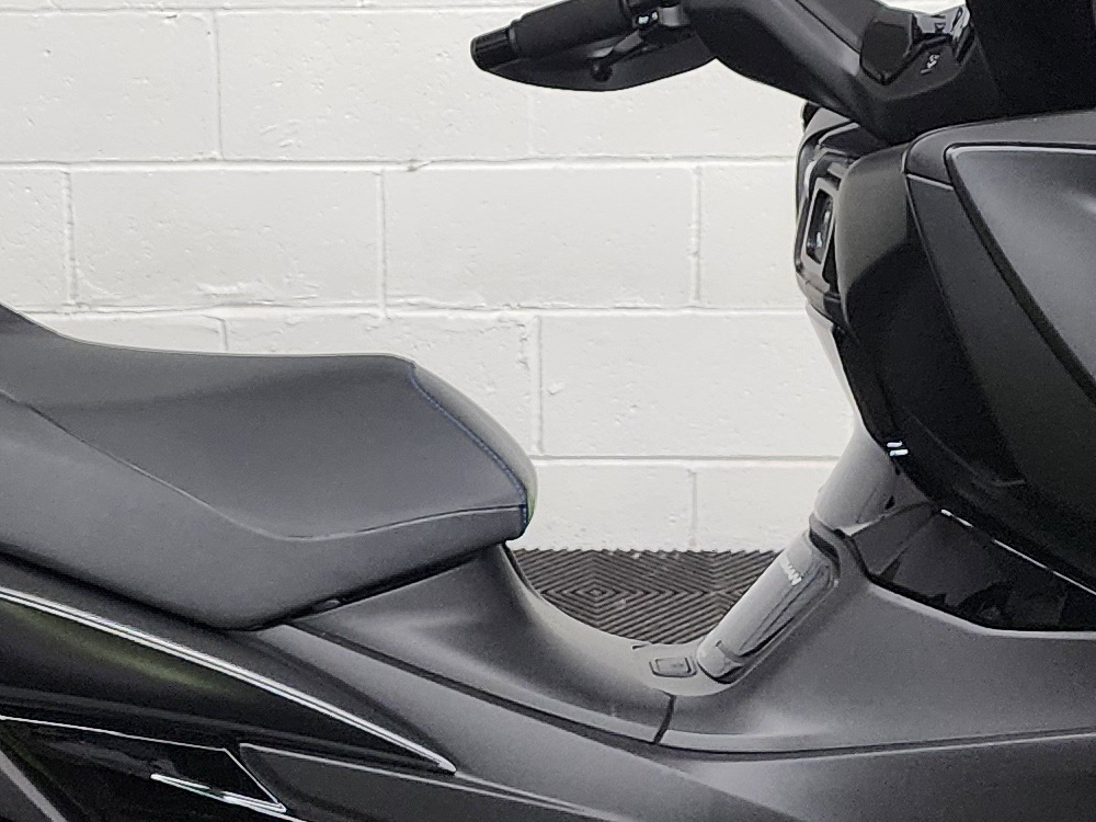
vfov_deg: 15.9
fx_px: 2913
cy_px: 127
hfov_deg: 21.2
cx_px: 369
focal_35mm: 92
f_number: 1.8
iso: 250
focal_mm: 6.4
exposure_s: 1/120
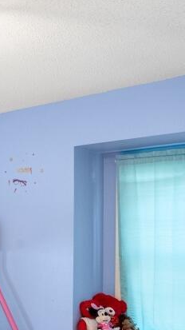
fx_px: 454
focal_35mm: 52
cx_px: -45
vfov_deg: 38.8
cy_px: 249
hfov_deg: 21.2
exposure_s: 1/10
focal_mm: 16
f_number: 9
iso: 500
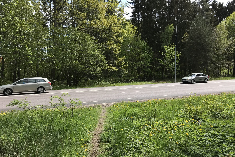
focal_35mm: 30
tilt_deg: -1.7
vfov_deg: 43.6
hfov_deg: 61.9
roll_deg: -2.6
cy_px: 77
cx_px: 119
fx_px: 196
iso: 20
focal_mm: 3.99
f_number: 1.8
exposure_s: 1/1126
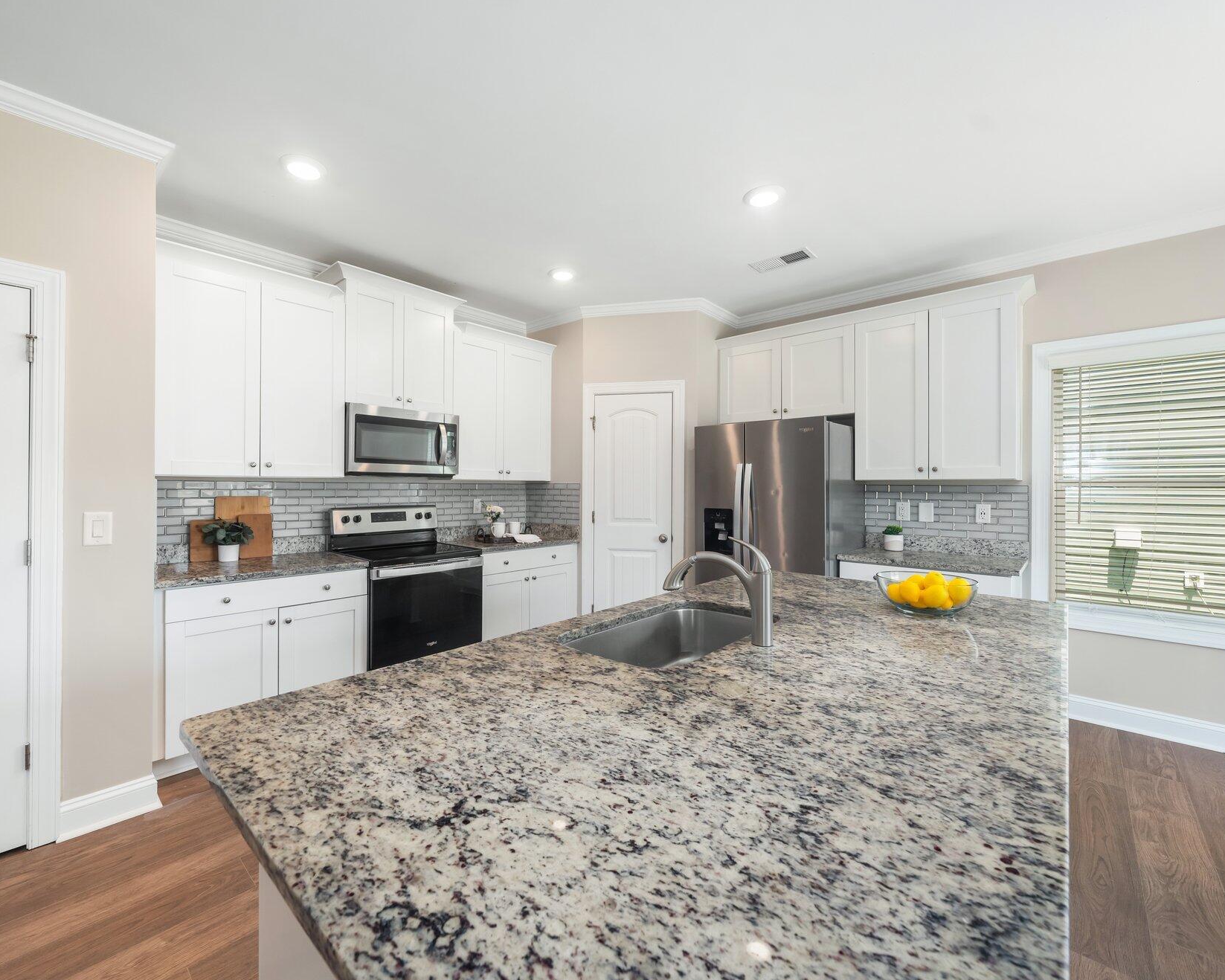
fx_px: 508
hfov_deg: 100.5
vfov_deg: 88.0
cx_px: 569
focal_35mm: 14
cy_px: 499
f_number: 7.1
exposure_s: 1/13
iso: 640
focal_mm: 12
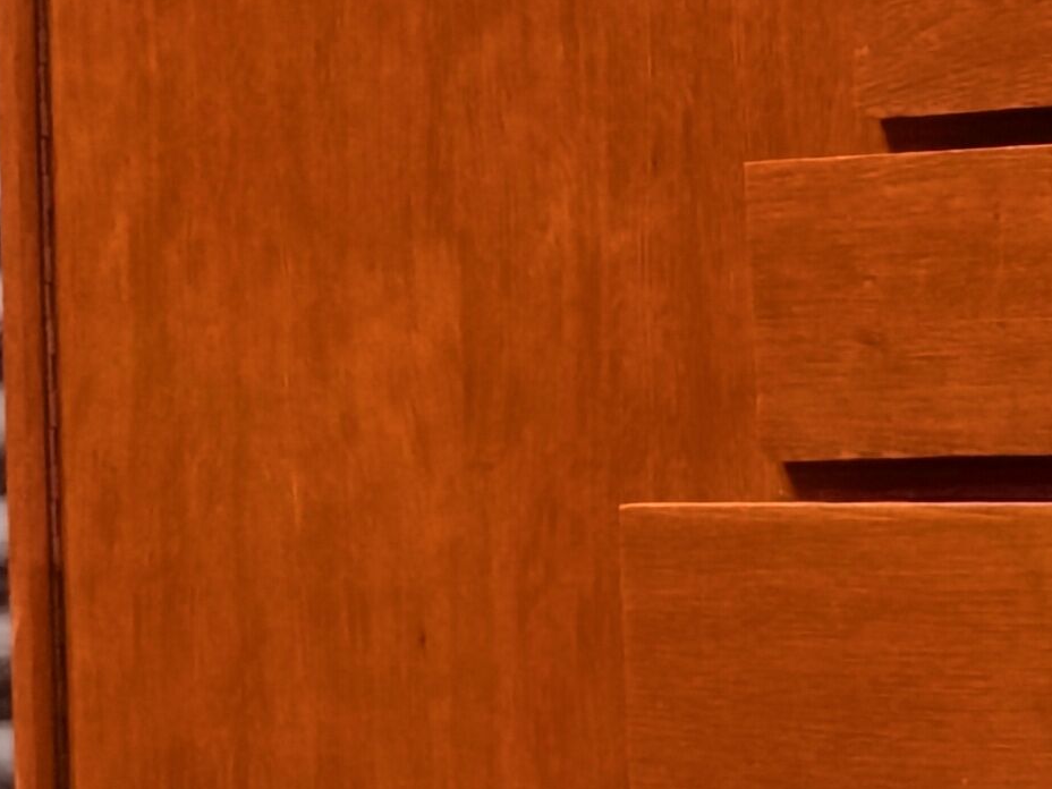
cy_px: 704
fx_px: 4559
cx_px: 1477
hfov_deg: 12.6
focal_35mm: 150
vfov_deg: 9.8
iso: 800
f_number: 1.9
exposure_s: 1/20
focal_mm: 6.71
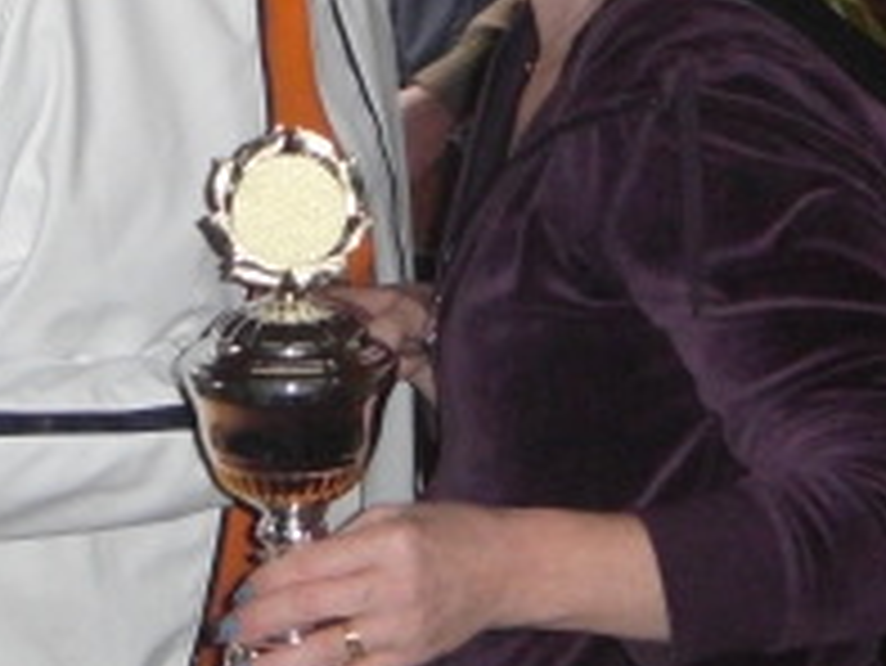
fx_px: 3662
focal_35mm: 143
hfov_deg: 13.8
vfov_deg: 10.4
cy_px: 194
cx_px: 405
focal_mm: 7.4
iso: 200
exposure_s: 1/60
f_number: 3.5
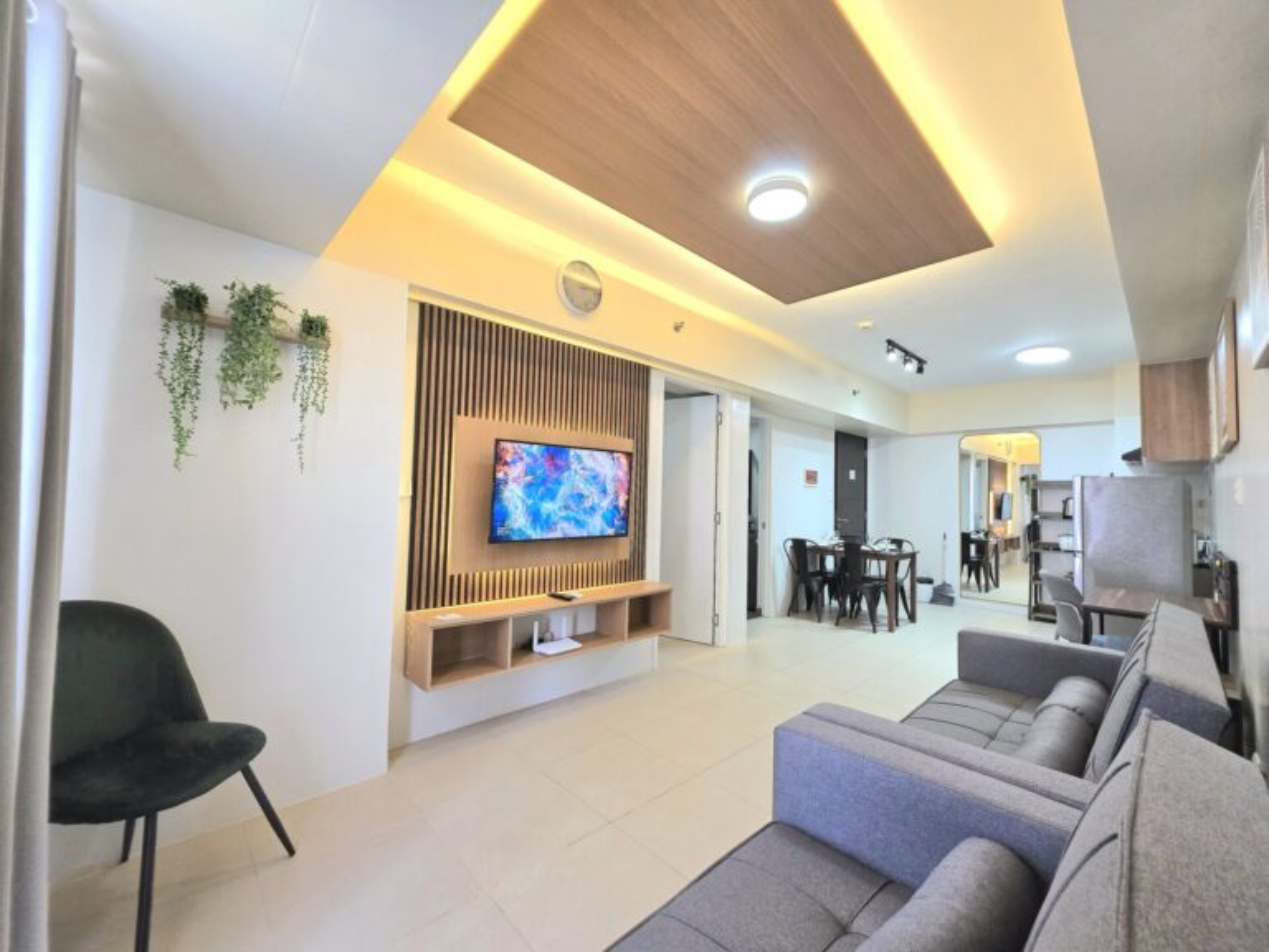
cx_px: 634
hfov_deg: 106.2
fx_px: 477
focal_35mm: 13
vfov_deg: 89.9
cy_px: 476
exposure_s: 1/120
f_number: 1.9
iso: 200
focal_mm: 2.2
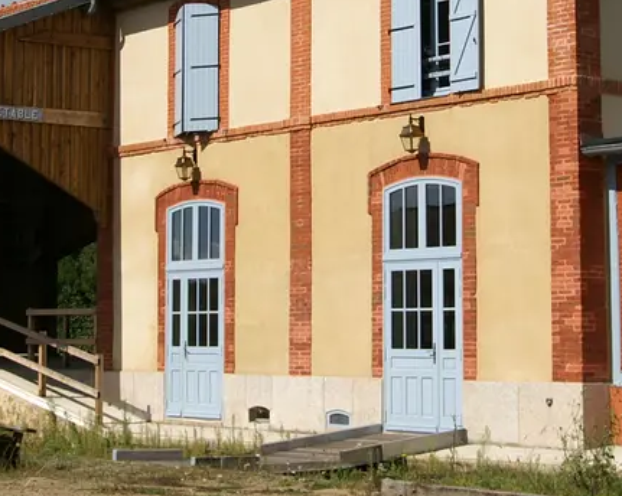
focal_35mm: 92
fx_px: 1692
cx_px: 303
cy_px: 116
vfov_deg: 16.6
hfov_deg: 20.8
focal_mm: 22
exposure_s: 1/640
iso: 100
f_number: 8
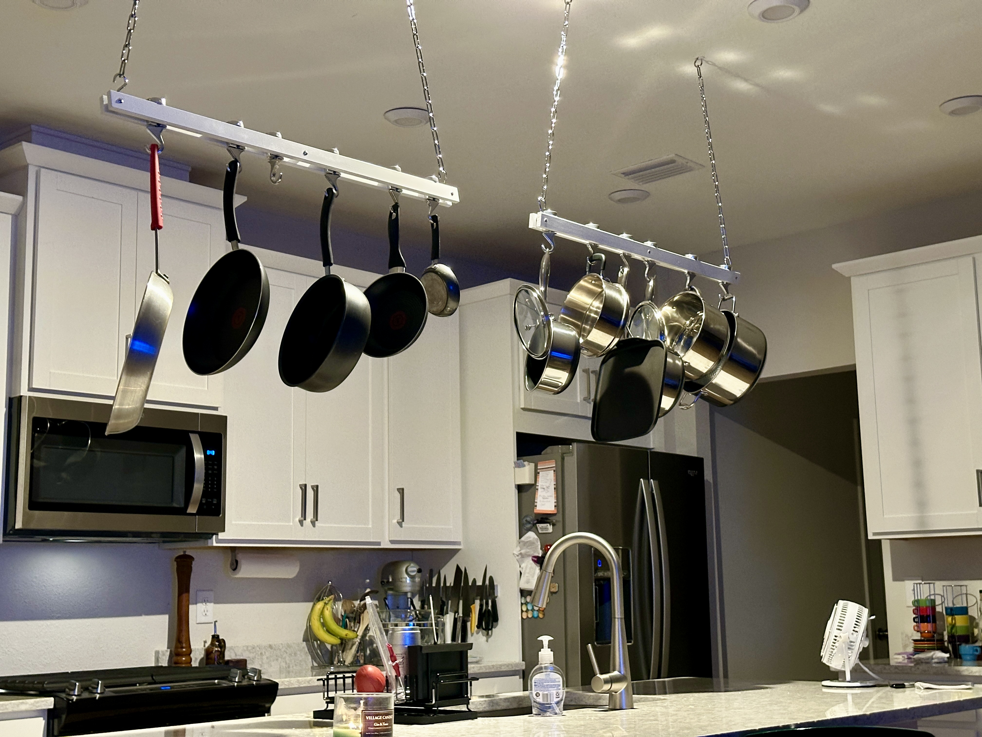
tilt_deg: +8.9
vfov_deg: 30.3
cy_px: 368
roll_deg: -0.1
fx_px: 1362
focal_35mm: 48
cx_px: 491
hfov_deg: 39.7
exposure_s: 1/30
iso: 500
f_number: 1.78
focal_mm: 6.86
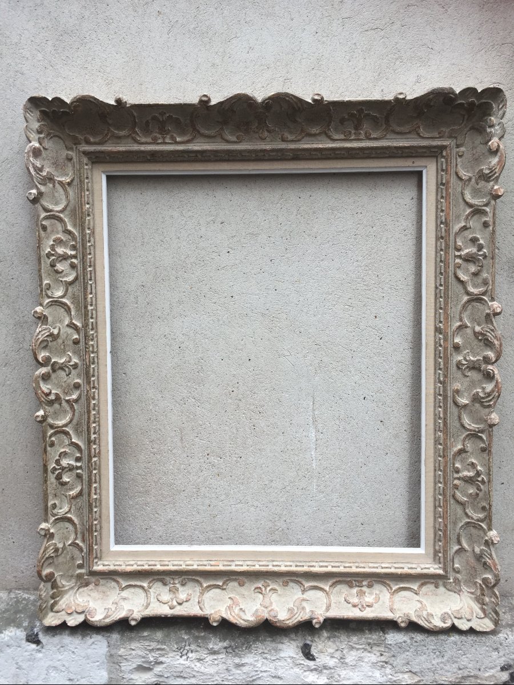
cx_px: 257
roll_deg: -0.4
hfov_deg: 48.2
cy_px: 342
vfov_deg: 61.7
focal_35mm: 29
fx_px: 574
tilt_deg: -4.0
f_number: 2.2
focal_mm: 4.15
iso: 40
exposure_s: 1/100
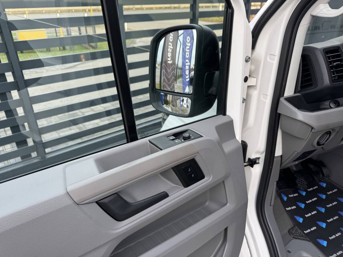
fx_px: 238
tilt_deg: -29.0
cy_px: 128
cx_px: 172
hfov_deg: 71.6
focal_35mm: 24
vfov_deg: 56.8
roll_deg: +0.2
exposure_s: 1/168
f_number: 1.78
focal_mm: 6.76
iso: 64
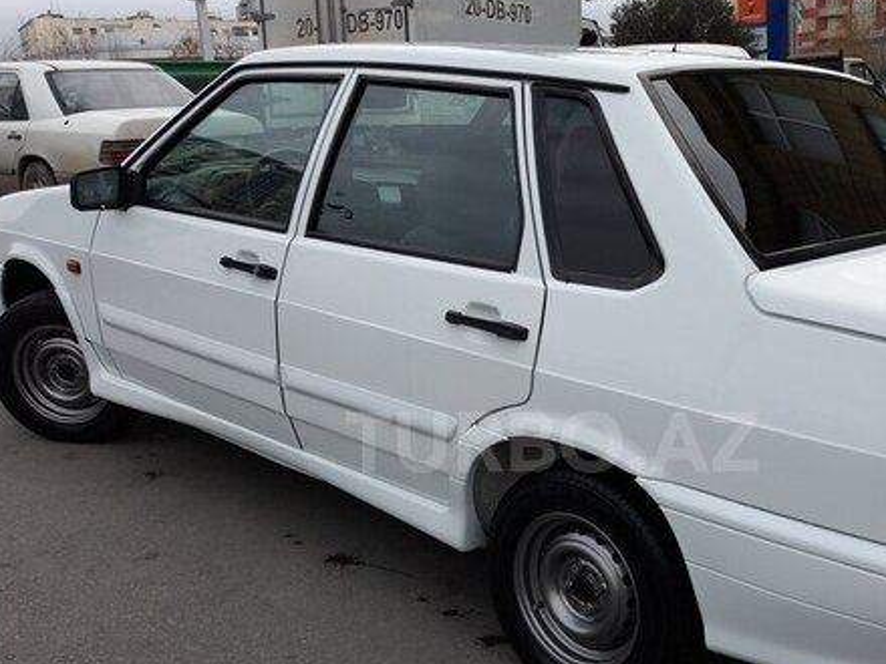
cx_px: 552
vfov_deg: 34.0
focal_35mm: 42
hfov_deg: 44.4
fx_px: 1075
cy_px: 442
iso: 64
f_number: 1.9
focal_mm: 3.7
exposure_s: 1/829
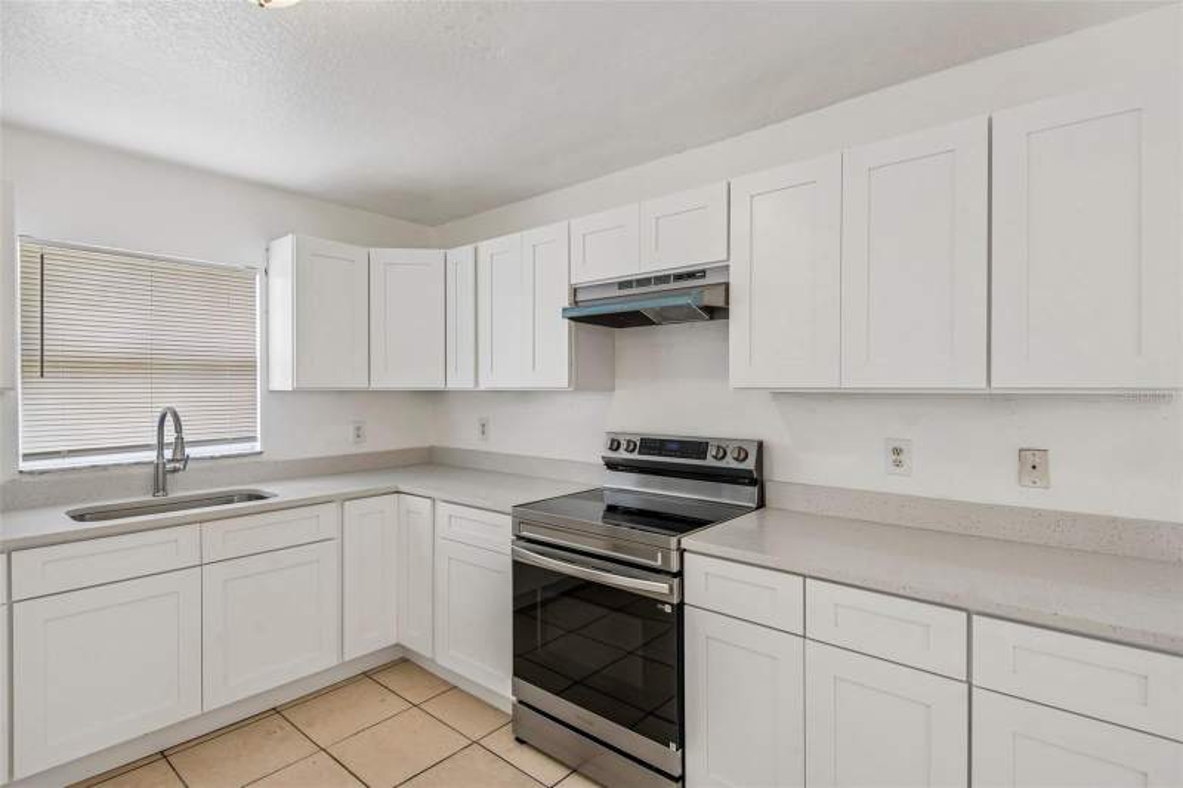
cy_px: 394
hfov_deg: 90.0
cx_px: 592
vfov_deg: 67.4
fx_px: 591
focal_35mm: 18
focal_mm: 18
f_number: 8
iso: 400
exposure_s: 1/25
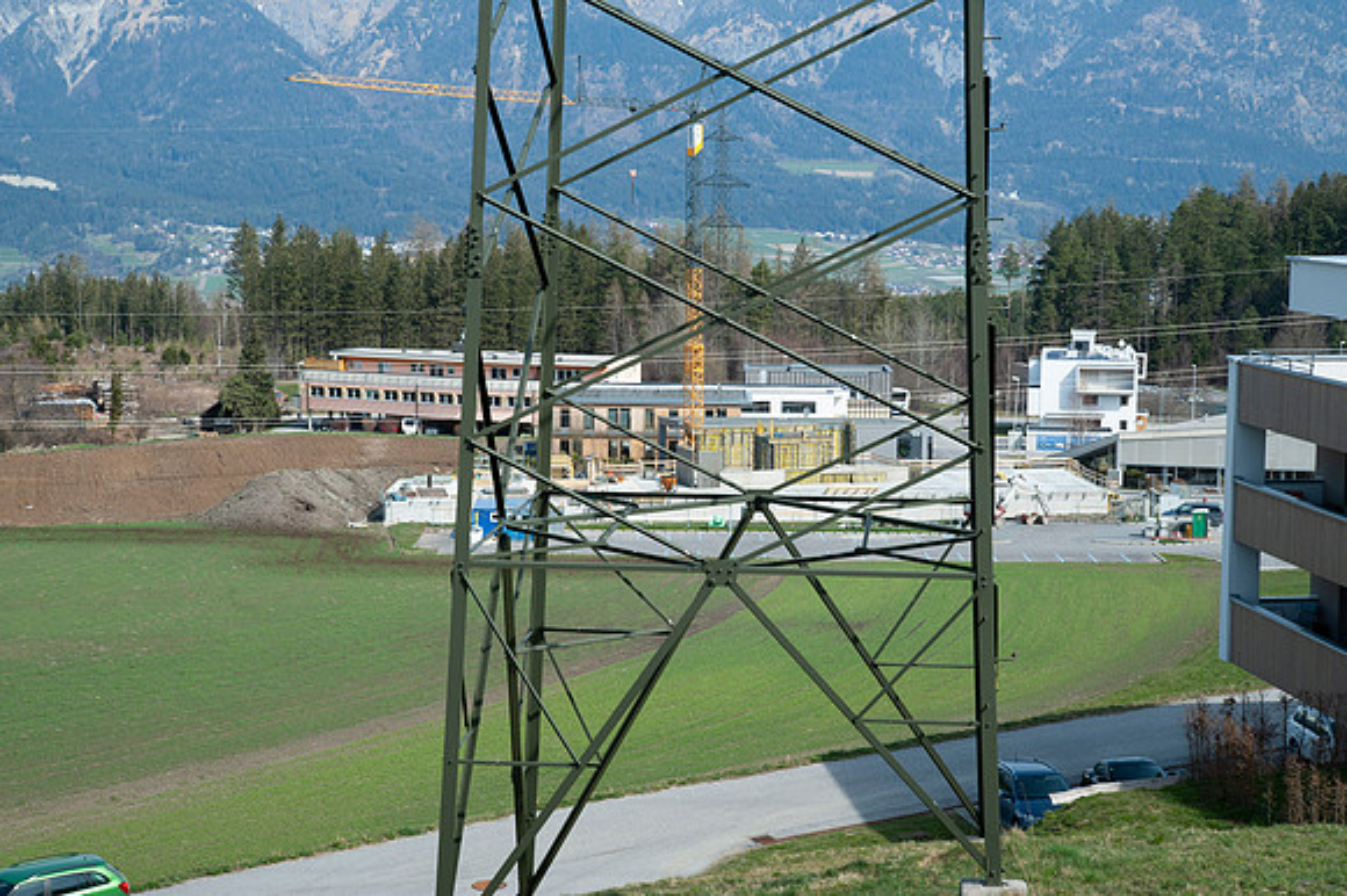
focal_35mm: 66
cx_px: 674
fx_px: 2468
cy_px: 448
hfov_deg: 30.5
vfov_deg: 20.6
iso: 200
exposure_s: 1/250
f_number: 11
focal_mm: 66
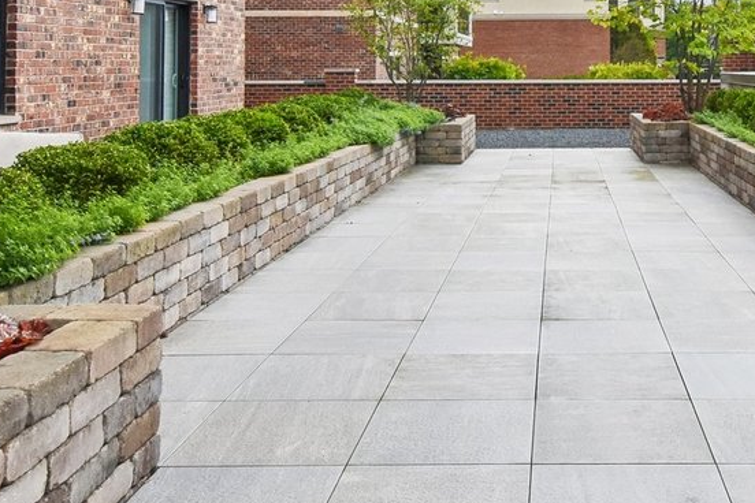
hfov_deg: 43.2
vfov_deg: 29.0
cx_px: 562
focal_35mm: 44
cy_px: 26
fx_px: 923
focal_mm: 10
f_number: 8
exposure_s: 1/640
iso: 400
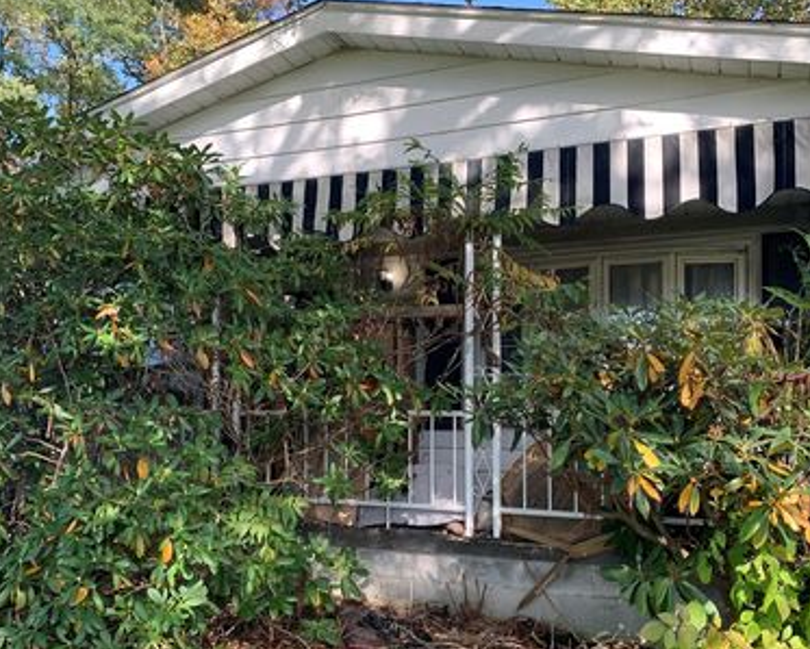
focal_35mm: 34
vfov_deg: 43.1
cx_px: 382
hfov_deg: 52.8
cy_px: 398
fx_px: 816
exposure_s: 1/158
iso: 25
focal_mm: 4.25
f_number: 1.8
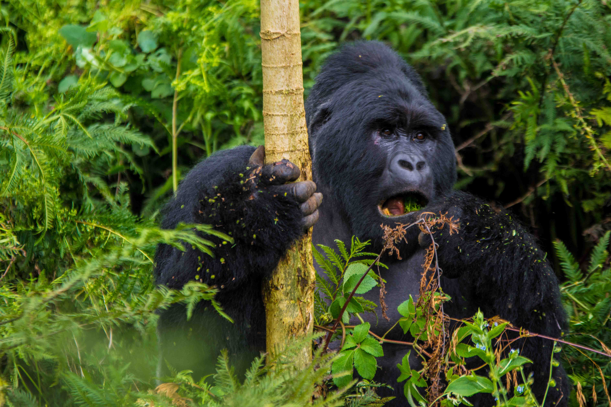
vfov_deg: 5.0
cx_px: 306
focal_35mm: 278
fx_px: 4709
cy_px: 204
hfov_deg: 7.4
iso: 250
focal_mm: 185
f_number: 2.8
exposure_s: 1/400
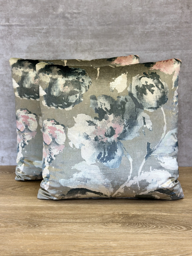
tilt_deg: -15.4
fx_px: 355
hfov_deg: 30.3
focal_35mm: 48
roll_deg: +0.9
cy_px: 128
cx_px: 96
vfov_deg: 39.7
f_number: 1.78
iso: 64
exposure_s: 1/130
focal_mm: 6.86
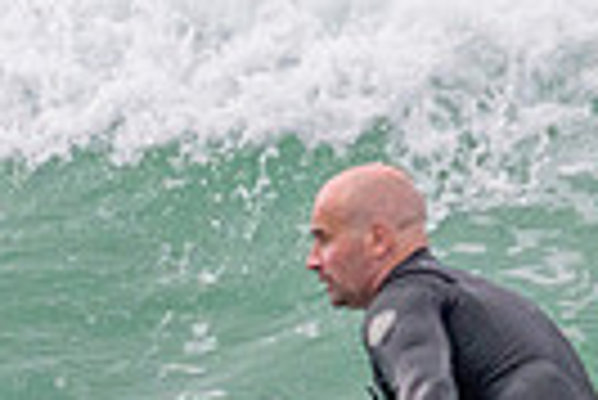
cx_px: -37
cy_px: 486
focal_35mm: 4386
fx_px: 72935
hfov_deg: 0.5
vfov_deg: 0.3
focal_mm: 800
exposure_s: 1/2000
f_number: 11
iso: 2000
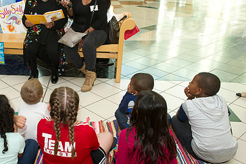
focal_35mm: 43
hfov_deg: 43.9
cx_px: 59
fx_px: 294
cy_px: 73
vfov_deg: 31.1
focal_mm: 27
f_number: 5.6
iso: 1250
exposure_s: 1/250
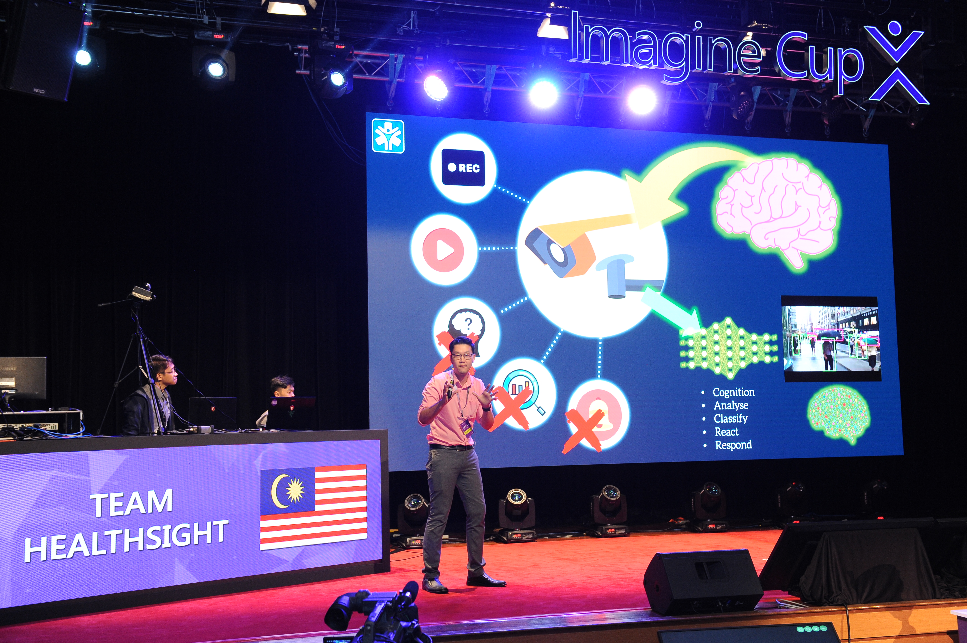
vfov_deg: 33.4
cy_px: 322
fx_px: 1074
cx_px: 484
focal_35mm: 40
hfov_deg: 48.5
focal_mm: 40
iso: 1600
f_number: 5
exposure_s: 1/80
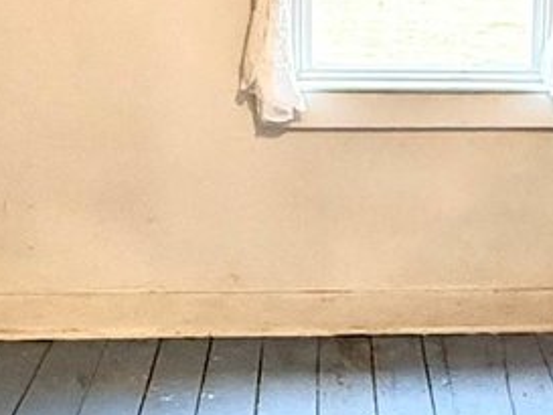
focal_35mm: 82
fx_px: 1311
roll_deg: -1.8
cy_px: 69
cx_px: 474
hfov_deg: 23.3
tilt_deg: -9.8
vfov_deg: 17.8
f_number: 2.2
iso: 400
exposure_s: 1/120
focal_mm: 2.22
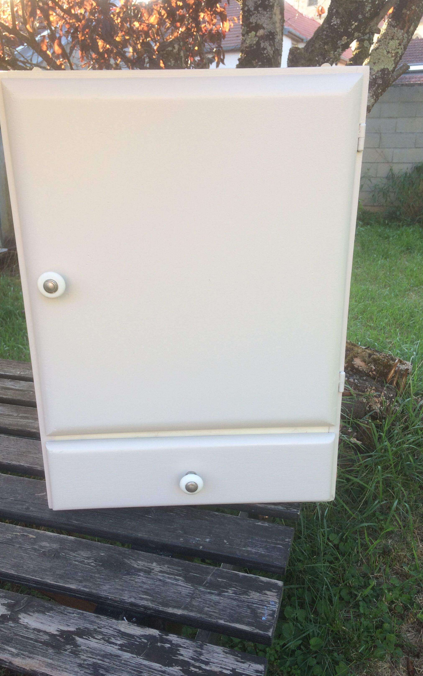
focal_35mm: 31
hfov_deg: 40.6
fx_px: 572
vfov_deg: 61.2
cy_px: 338
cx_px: 196
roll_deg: -0.2
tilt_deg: -17.6
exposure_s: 1/111
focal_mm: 4.15
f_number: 2.2
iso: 32
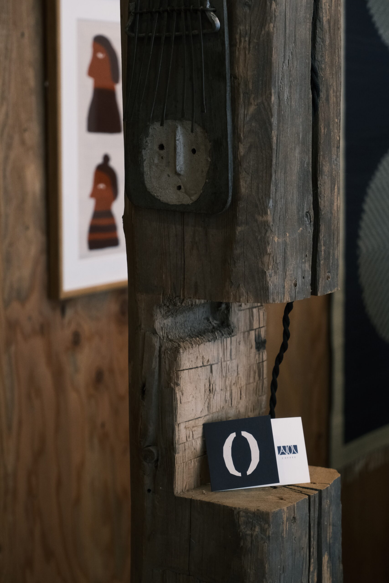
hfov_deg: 20.0
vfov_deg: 29.7
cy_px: 292
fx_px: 1102
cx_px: 194
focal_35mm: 68
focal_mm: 45
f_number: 5.6
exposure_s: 1/140
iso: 2000
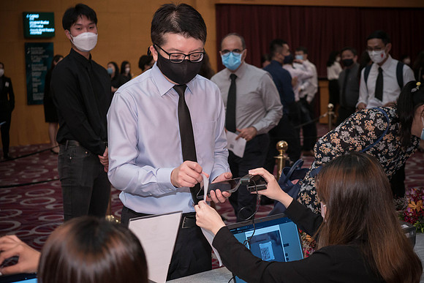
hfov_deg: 27.0
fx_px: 882
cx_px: 212
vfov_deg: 18.2
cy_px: 142
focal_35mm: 75
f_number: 2.8
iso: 1600
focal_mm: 35
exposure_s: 1/100
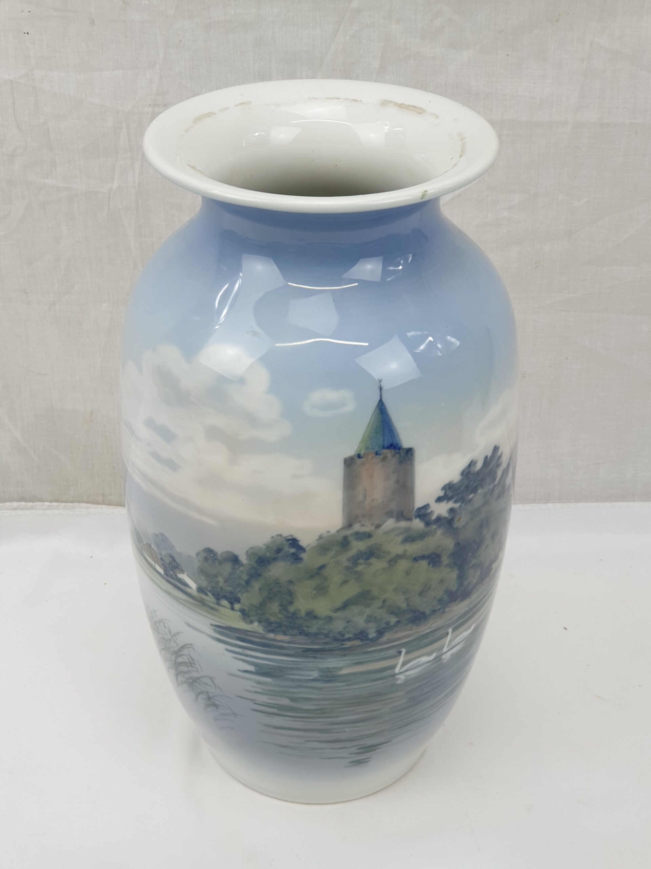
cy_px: 434
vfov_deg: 36.8
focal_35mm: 52
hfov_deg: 28.0
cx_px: 326
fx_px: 1304
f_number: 2.4
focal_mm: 6
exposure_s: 1/33
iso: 100
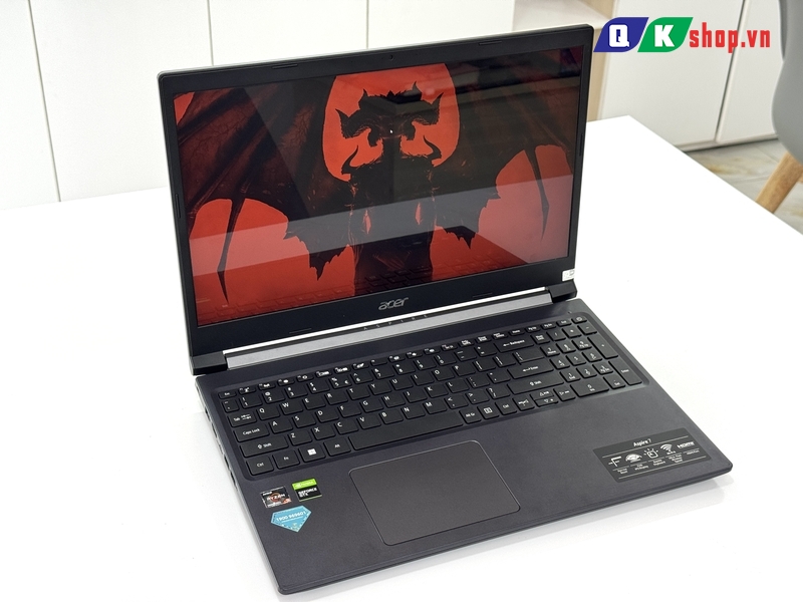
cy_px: 301
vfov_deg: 30.3
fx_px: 1113
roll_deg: -0.6
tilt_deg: -32.4
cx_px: 402
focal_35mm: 48
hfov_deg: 39.7
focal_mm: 6.76
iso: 80
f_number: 1.78
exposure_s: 1/121
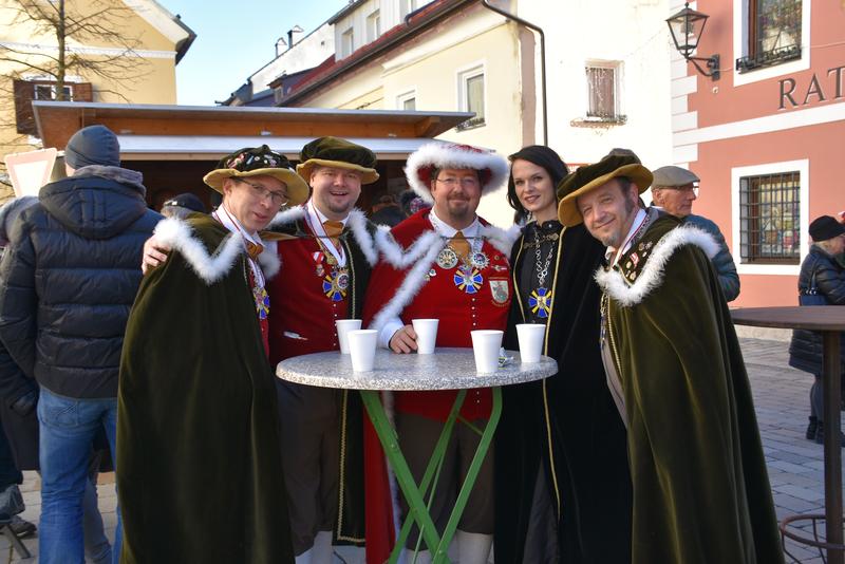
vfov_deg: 38.4
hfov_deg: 55.1
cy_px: 282
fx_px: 810
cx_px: 422
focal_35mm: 34
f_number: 5.6
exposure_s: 1/125
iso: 110
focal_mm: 23
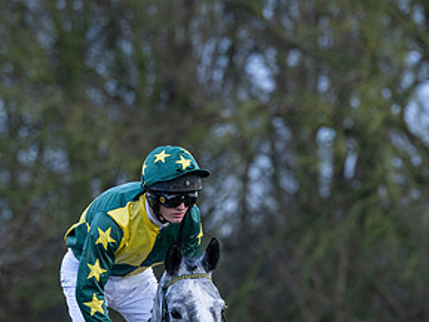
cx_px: 210
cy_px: 325
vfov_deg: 3.3
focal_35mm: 449
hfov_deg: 4.4
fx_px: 5567
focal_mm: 200
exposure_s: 1/500
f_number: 4
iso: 800
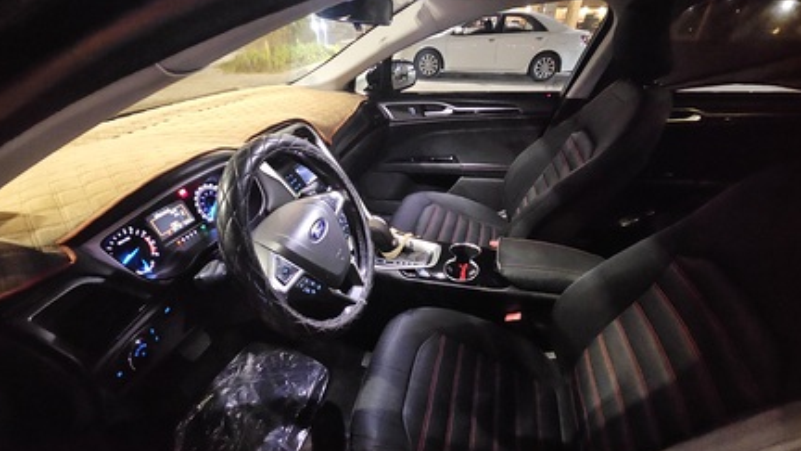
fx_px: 319
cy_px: 259
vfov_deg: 70.1
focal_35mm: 15
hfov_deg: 103.0
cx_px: 411
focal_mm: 2.2
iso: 3200
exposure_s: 1/24
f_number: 2.2
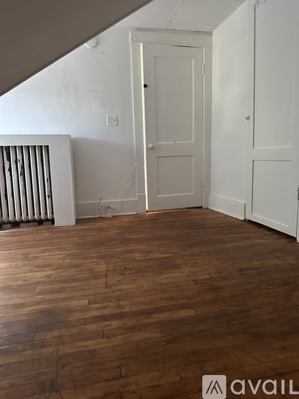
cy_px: 200
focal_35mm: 24
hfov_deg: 56.8
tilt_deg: -8.6
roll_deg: +2.3
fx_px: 276
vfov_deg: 71.6
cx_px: 150
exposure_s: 1/60
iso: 800
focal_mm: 6.86
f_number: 1.78
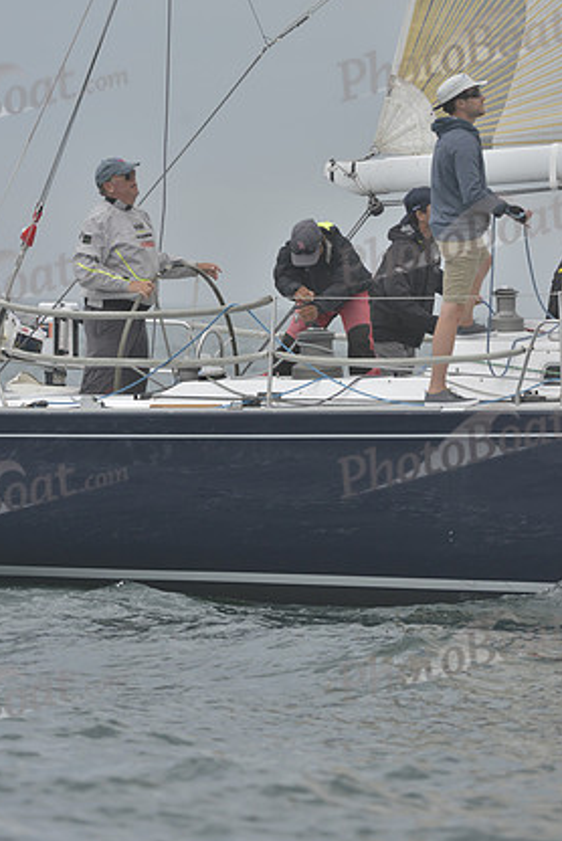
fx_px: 9117
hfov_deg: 3.5
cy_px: 370
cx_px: 233
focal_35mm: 390
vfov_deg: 5.3
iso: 280
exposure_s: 1/800
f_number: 7.1
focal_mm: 280
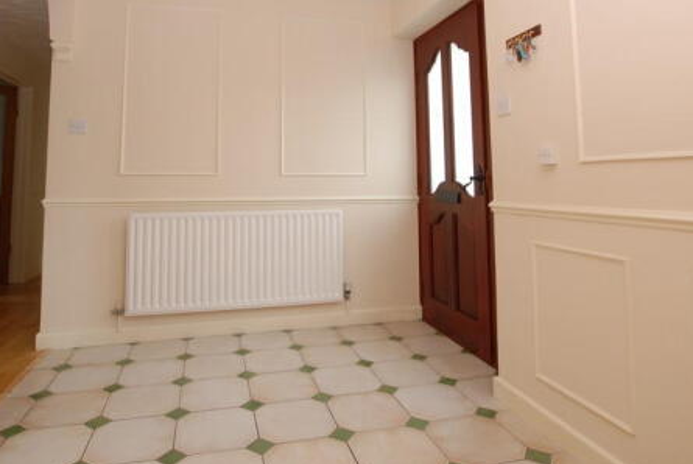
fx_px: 424
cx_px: 322
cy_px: 139
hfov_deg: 78.4
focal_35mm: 22
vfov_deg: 55.6
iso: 100
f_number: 4
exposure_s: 1/30
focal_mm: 10
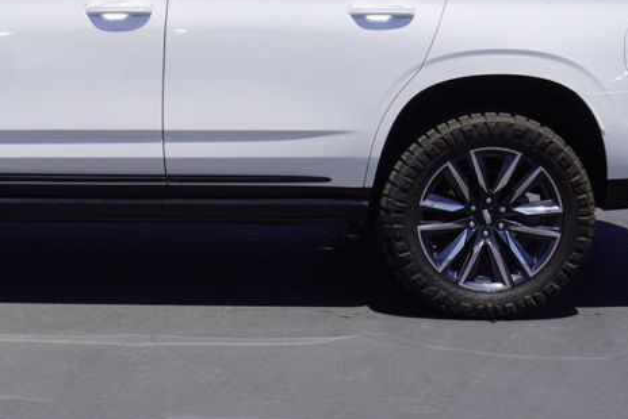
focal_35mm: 86
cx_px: 150
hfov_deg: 23.4
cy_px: 99
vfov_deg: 15.8
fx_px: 1501
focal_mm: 26
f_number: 11
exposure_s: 1/200
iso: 100
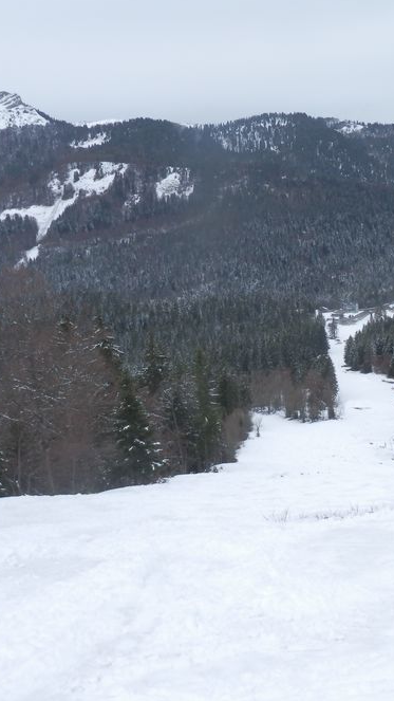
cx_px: 308
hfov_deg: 31.3
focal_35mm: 37
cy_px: 349
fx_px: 687
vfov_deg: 54.0
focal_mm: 4.5
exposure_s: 1/1000
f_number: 3
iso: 80
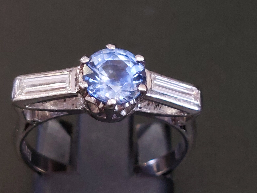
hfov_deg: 69.4
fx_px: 186
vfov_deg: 54.9
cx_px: 128
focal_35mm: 25
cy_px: 96
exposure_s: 1/50
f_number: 1.8
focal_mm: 5.23
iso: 160
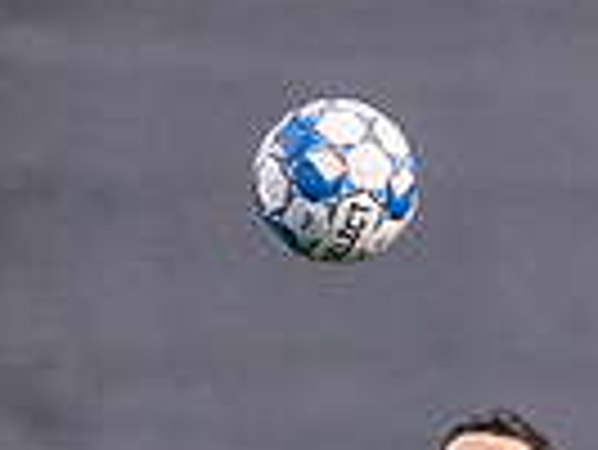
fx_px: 20680
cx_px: 439
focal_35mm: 1196
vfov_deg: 1.2
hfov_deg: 1.7
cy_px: 842
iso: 5000
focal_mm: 200
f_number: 2.8
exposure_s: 1/1250
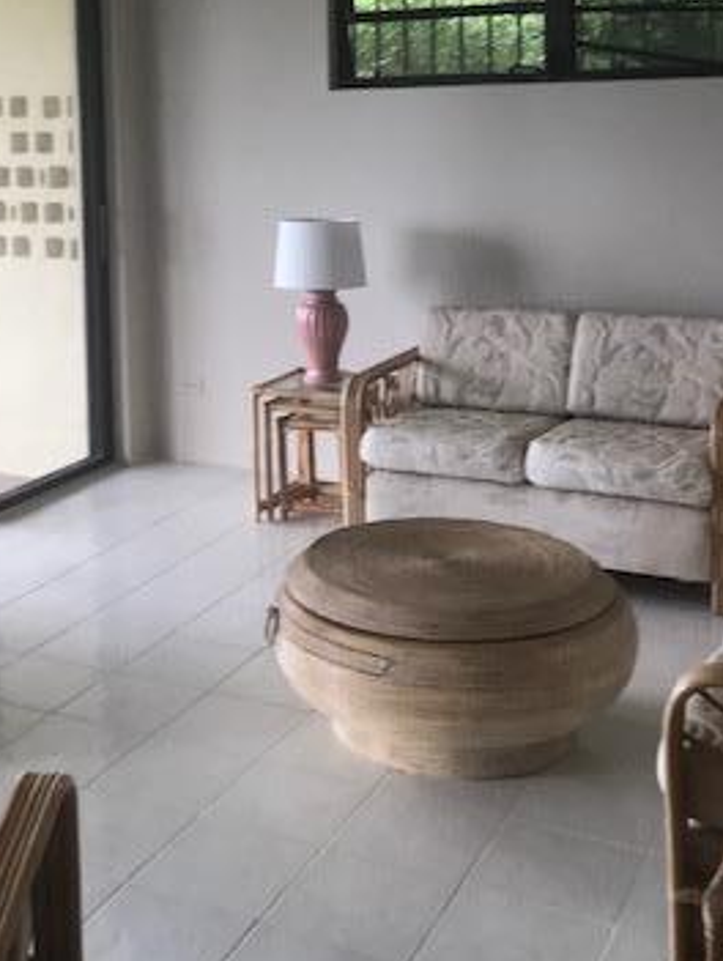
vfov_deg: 36.3
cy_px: 205
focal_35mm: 51
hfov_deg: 28.2
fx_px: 1418
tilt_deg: -3.7
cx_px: 175
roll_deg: +0.2
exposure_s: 1/120
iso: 40
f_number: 1.8
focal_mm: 3.99
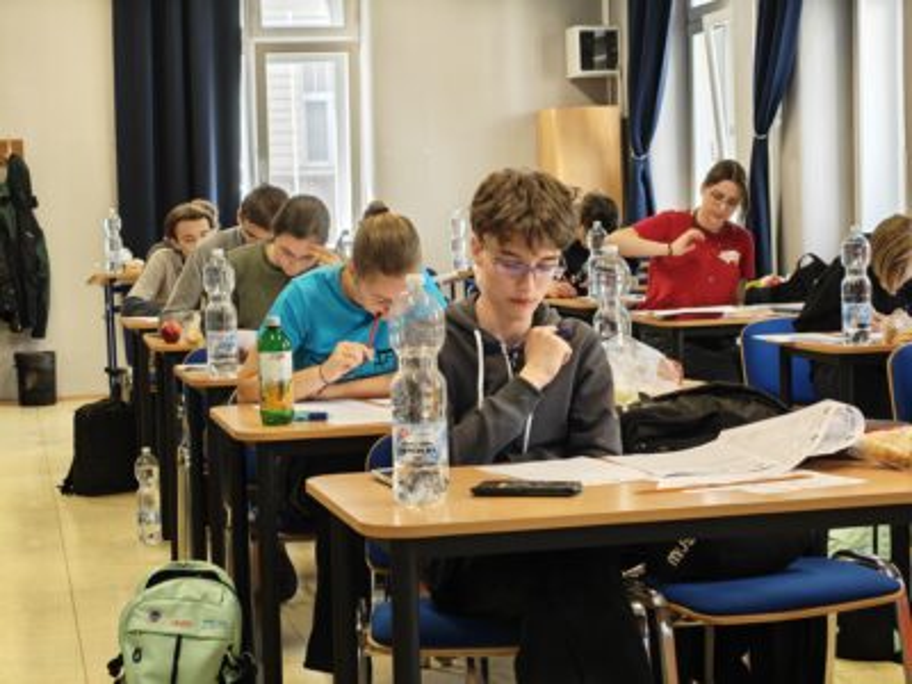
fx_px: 1923
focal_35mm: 73
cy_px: 342
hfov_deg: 26.7
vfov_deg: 20.2
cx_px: 456
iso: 400
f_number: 2.6
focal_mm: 13.85
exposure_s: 1/100
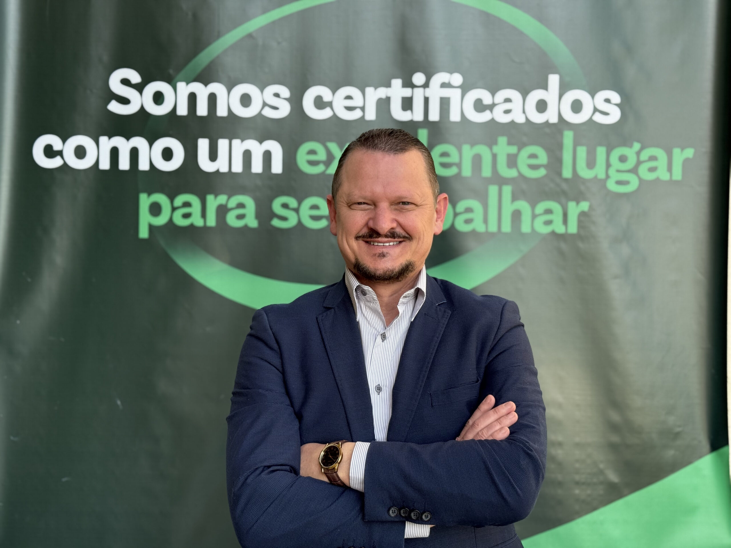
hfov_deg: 39.7
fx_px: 1014
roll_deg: -0.1
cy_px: 274
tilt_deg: -0.1
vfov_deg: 30.3
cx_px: 366
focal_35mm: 48
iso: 80
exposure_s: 1/452
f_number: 1.78
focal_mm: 6.76
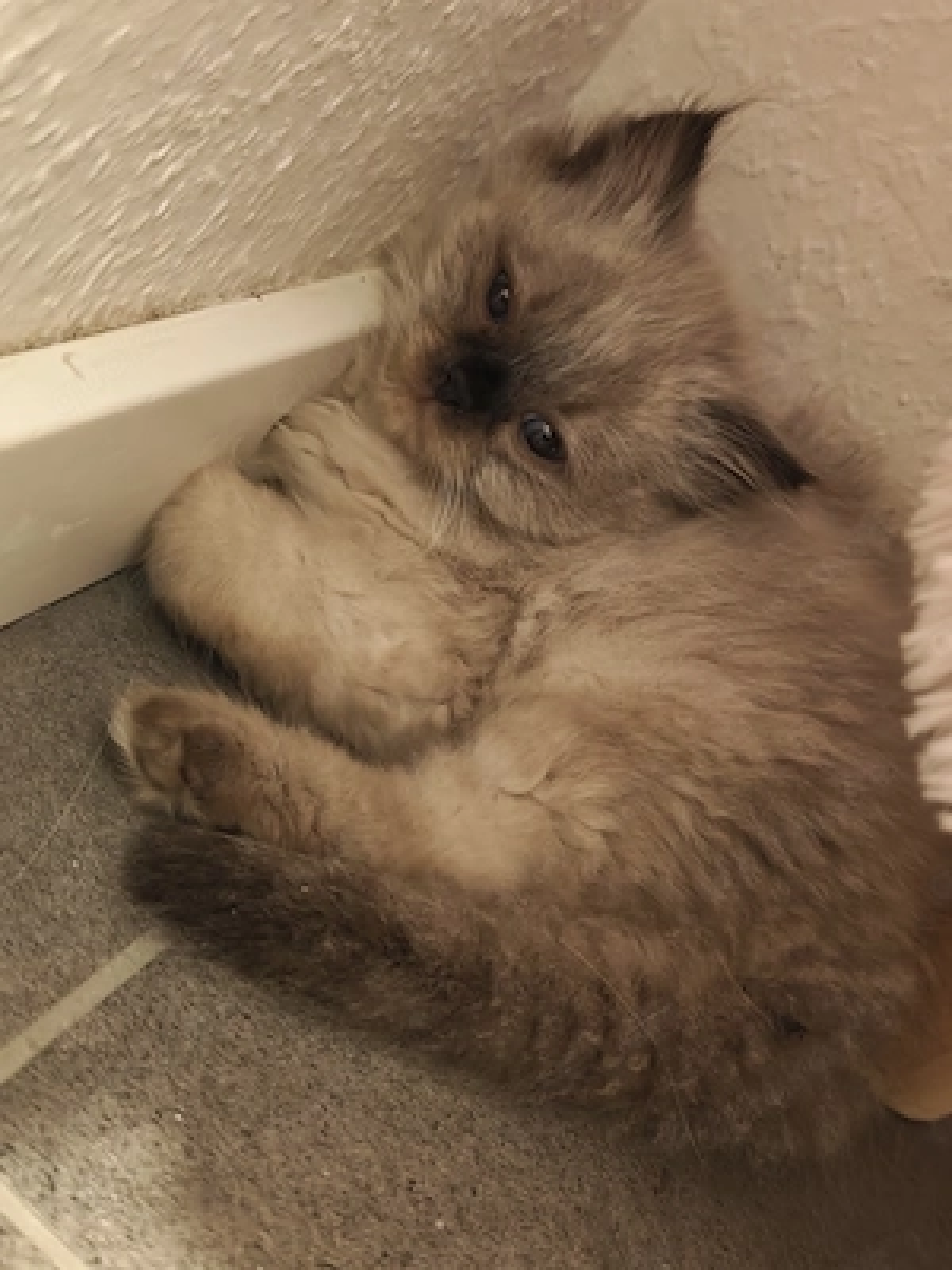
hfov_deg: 31.5
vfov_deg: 41.2
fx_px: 1687
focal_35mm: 46
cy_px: 635
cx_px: 476
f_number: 1.63
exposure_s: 1/25
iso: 5000
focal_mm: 8.72
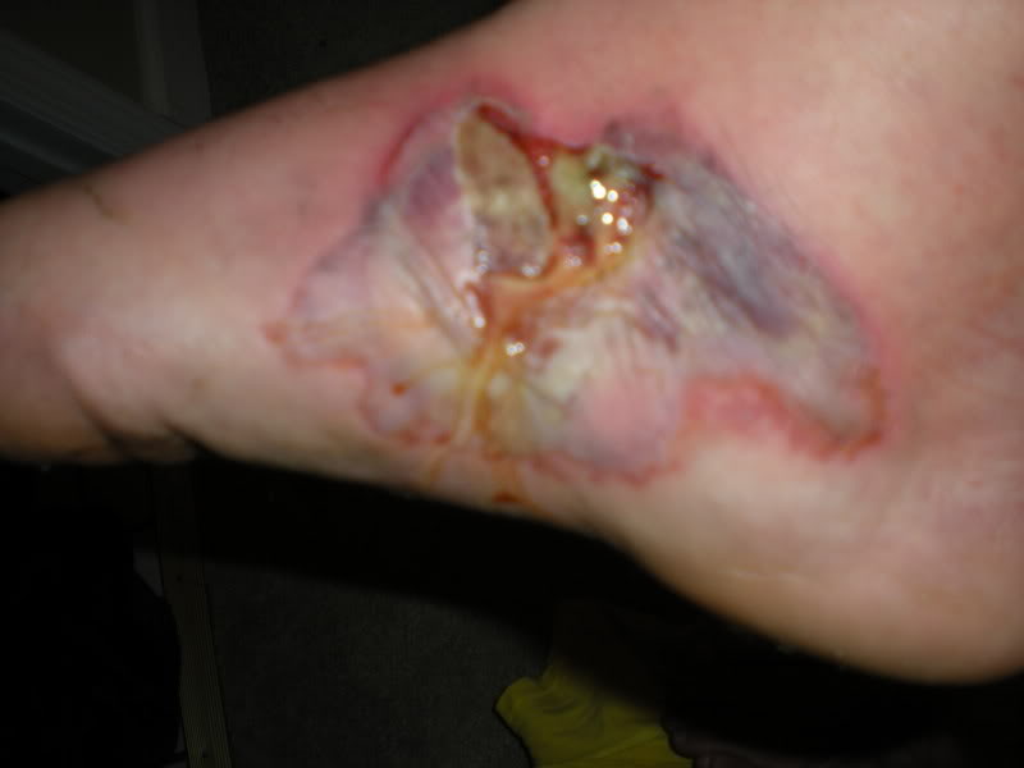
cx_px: 512
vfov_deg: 37.7
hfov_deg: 49.0
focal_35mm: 38
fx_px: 1124
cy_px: 384
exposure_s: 1/60
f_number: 3.1
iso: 64
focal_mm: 6.3
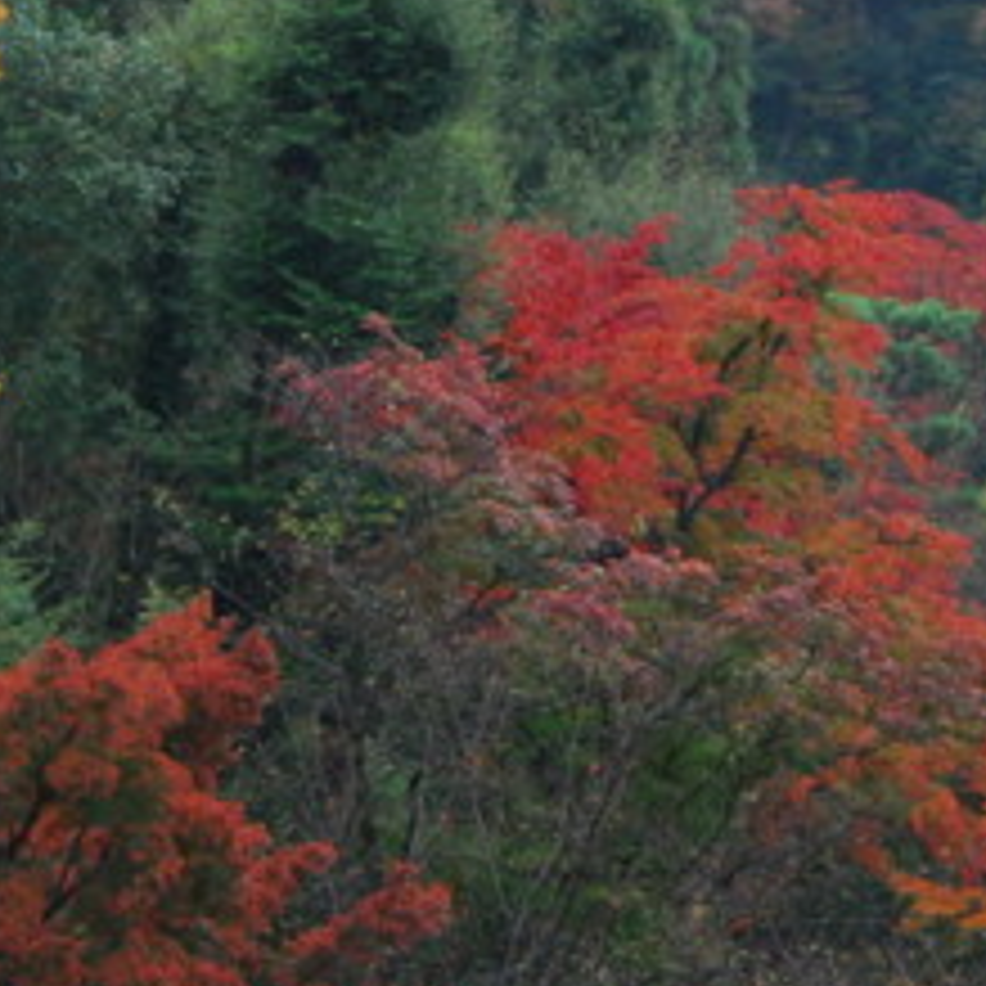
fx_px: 8411
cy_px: -117
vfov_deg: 6.7
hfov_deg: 6.7
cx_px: 1126
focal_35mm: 261
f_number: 5.6
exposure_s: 1/50
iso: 400
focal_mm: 56
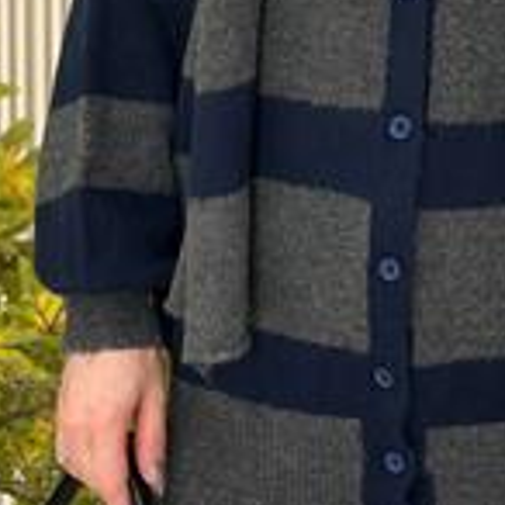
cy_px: -154
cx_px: 450
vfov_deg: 11.0
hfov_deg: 11.2
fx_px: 2558
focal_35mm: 155
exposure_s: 1/175
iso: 80
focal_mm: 6.86
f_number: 1.78
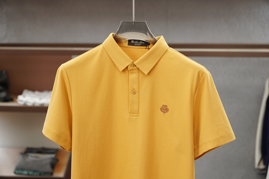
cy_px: 90
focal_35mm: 75
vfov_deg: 18.2
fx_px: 560
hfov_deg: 27.0
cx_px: 134
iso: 250
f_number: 3.5
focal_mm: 50
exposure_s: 1/125
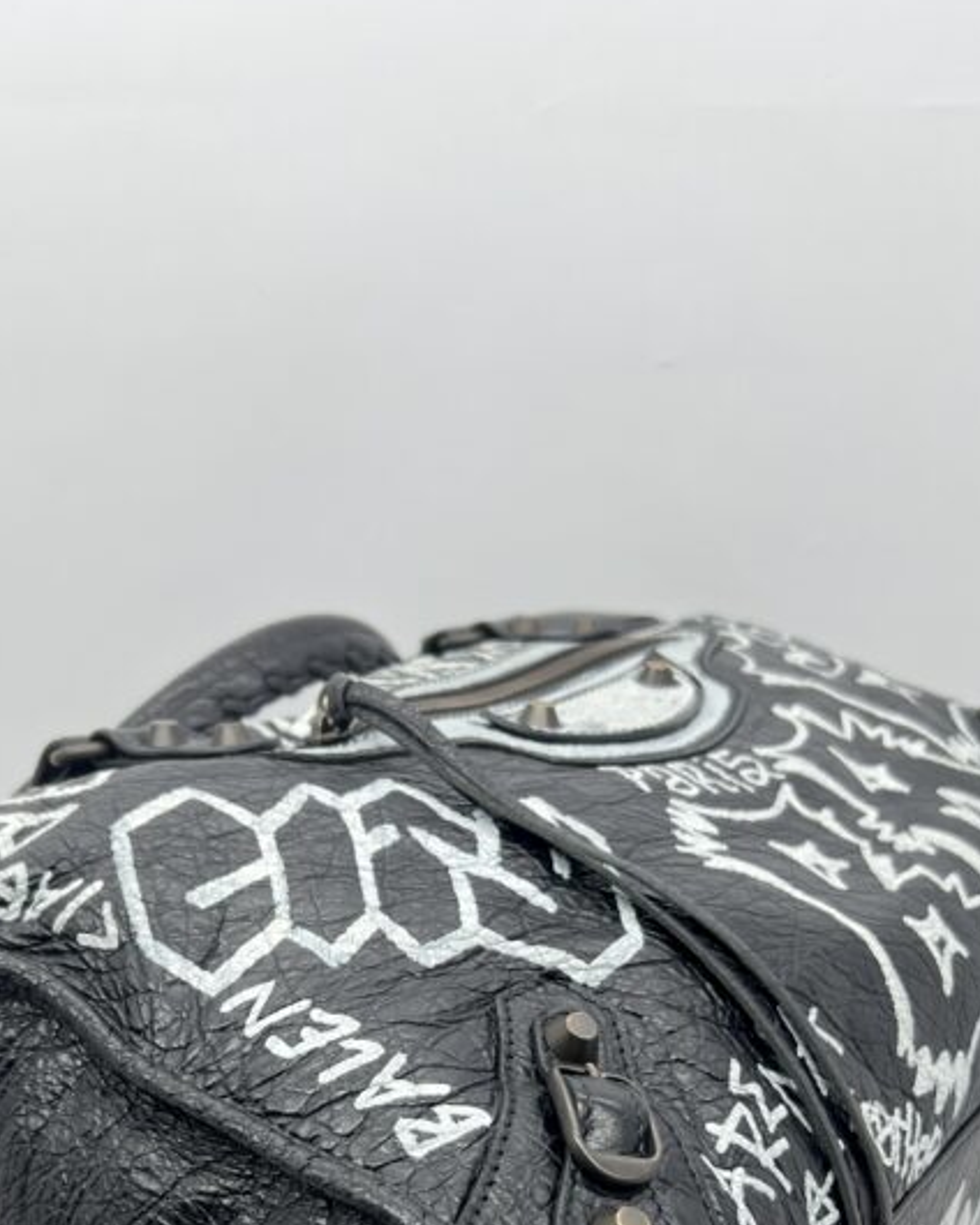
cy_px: 1114
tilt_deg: -26.8
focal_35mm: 49
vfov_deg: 35.7
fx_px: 1777
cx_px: 455
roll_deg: +1.0
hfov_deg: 30.8
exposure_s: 1/100
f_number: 1.5
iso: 50
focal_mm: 5.7
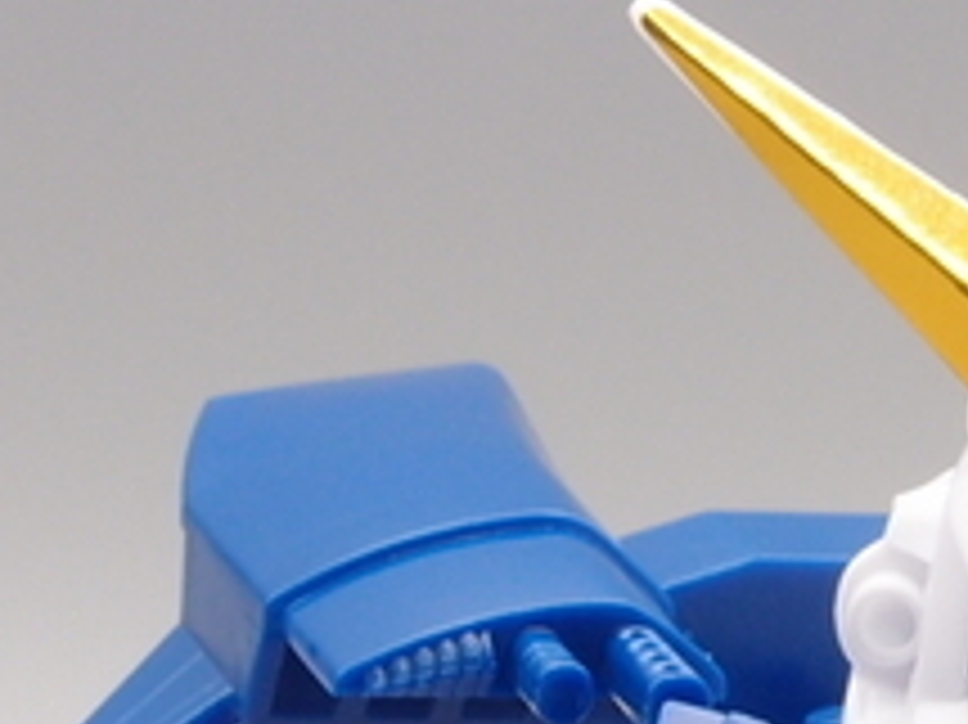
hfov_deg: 6.8
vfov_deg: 5.2
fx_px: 8021
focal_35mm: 287
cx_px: 1229
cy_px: 908
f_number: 8
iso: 100
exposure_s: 1/5
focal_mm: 16.63
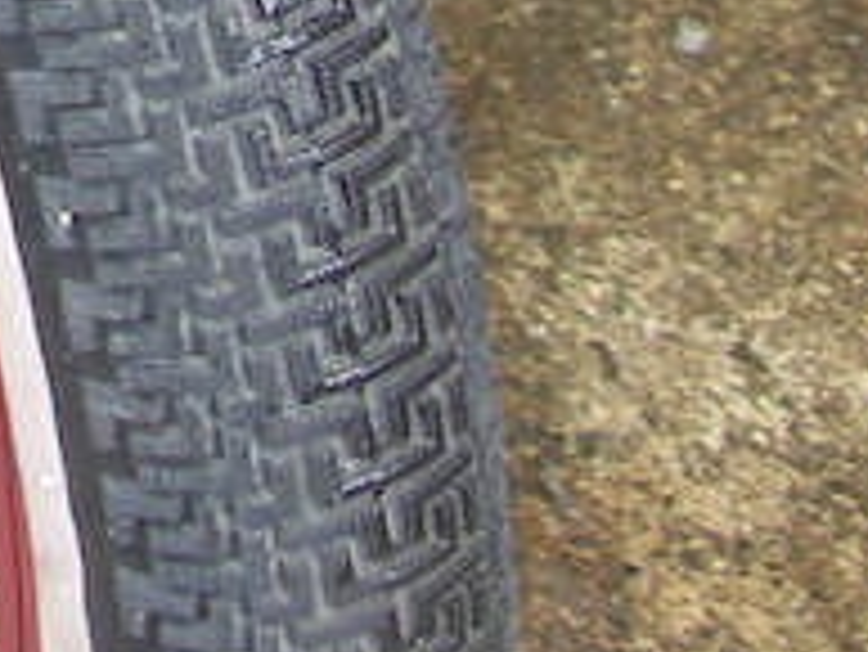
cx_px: -864
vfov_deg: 7.8
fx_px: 4391
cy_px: -944
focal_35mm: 175
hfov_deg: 10.4
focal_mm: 8.5
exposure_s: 1/50
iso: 50
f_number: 2.8
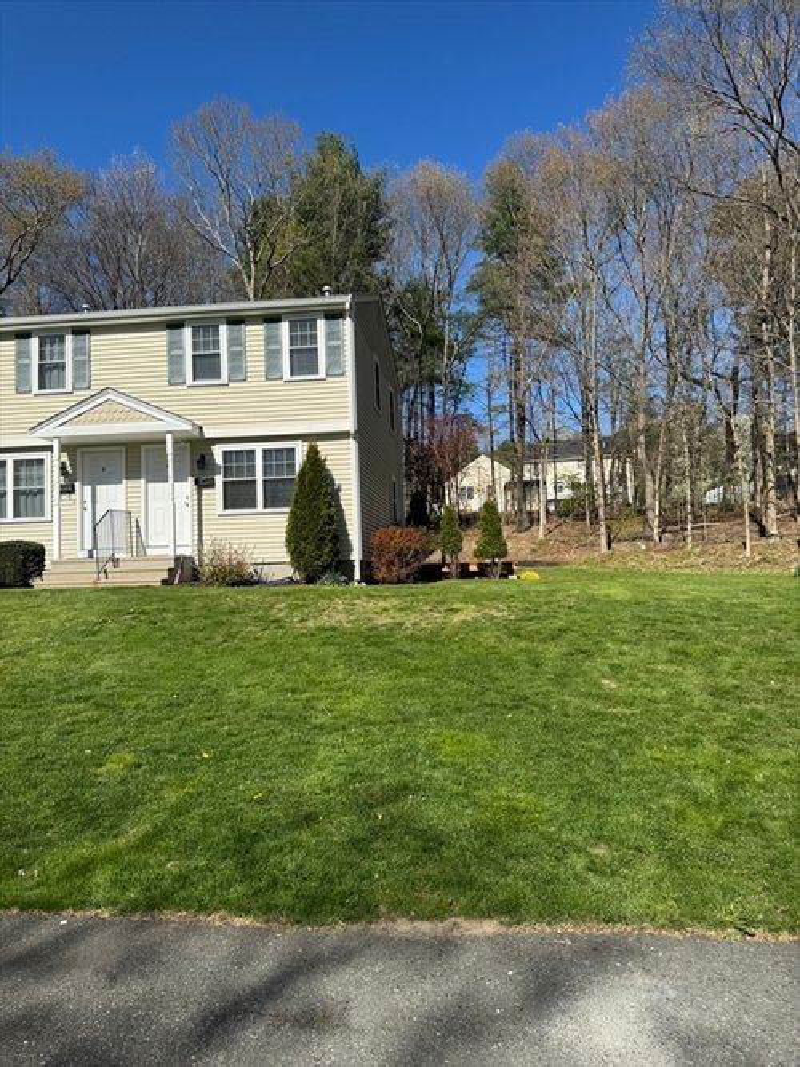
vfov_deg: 71.6
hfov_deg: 56.8
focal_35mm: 24
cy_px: 534
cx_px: 400
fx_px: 740
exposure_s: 1/4310
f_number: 1.78
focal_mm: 6.76
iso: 80
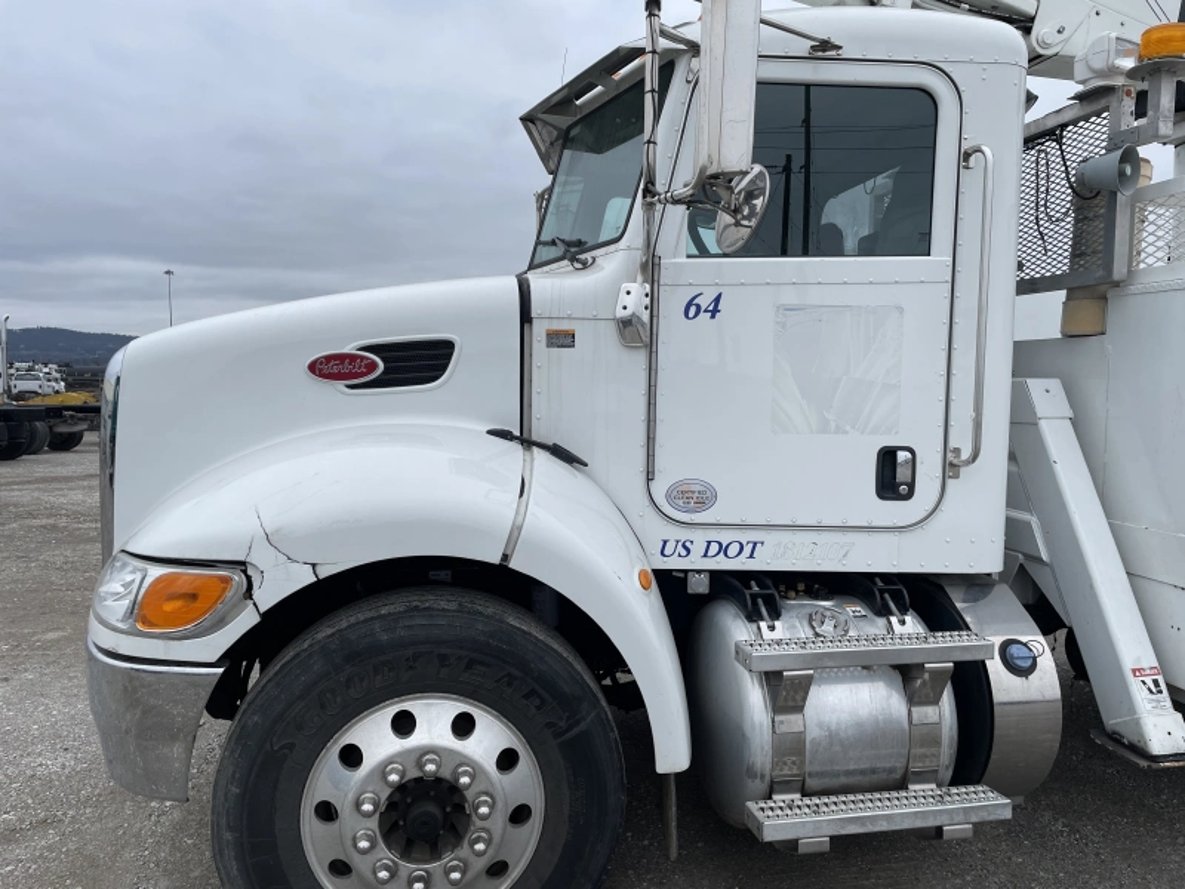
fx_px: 890
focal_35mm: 26
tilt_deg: -3.9
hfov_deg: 67.3
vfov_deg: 53.1
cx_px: 592
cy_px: 444
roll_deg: +0.2
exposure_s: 1/988
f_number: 1.6
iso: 32
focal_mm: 4.2
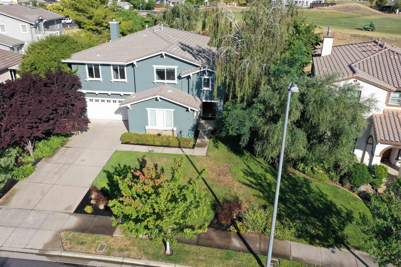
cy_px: 134
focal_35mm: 28
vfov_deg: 46.4
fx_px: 312
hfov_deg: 65.5
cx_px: 200
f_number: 5.6
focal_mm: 10.26
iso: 100
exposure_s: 1/400
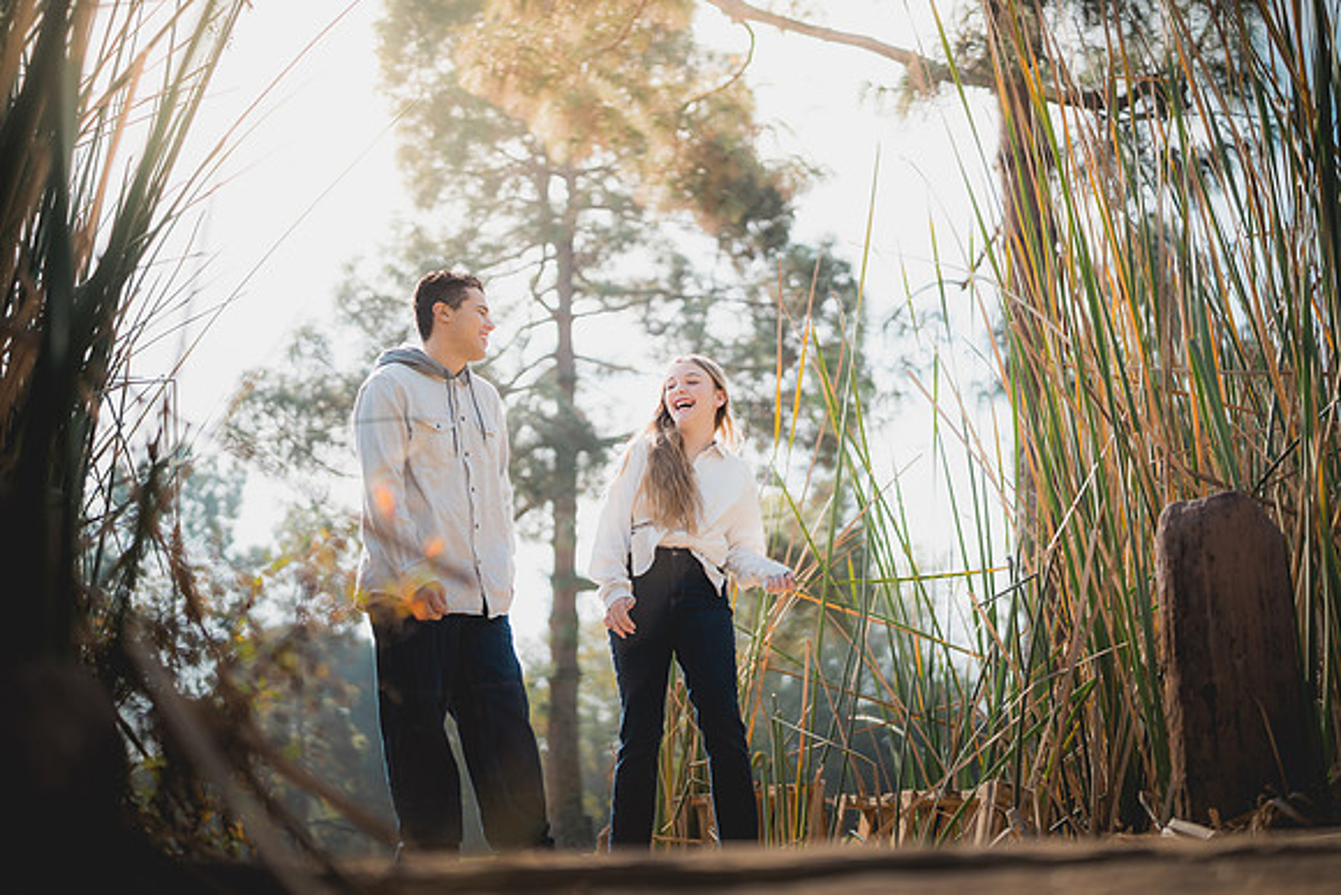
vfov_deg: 27.0
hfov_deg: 39.6
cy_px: 448
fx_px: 1863
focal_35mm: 50
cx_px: 670
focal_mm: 50
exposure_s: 1/5000
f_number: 1.4
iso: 250
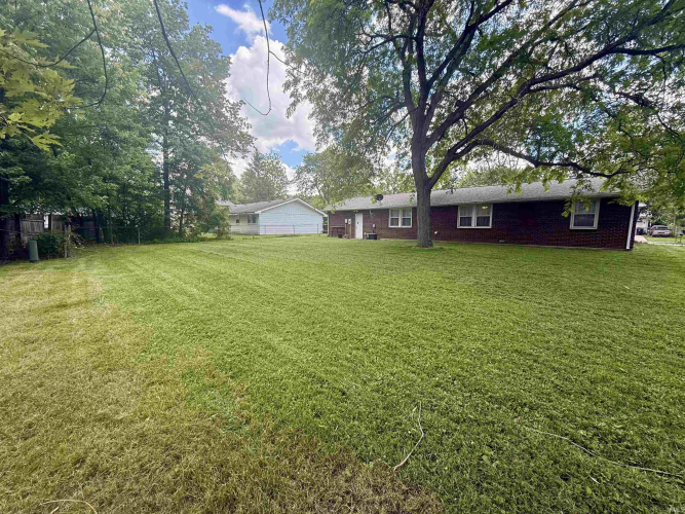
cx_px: 342
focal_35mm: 14
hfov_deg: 102.1
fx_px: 277
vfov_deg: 85.7
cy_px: 257
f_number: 2.2
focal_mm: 2.22
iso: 64
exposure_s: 1/403
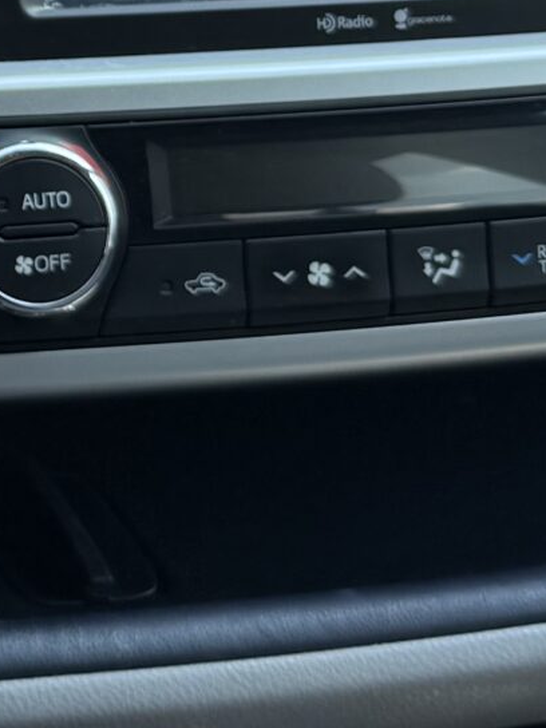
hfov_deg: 12.0
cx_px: -446
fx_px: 2376
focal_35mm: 113
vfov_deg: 16.7
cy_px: -150
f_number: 1.78
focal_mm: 6.76
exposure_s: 1/602
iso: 80
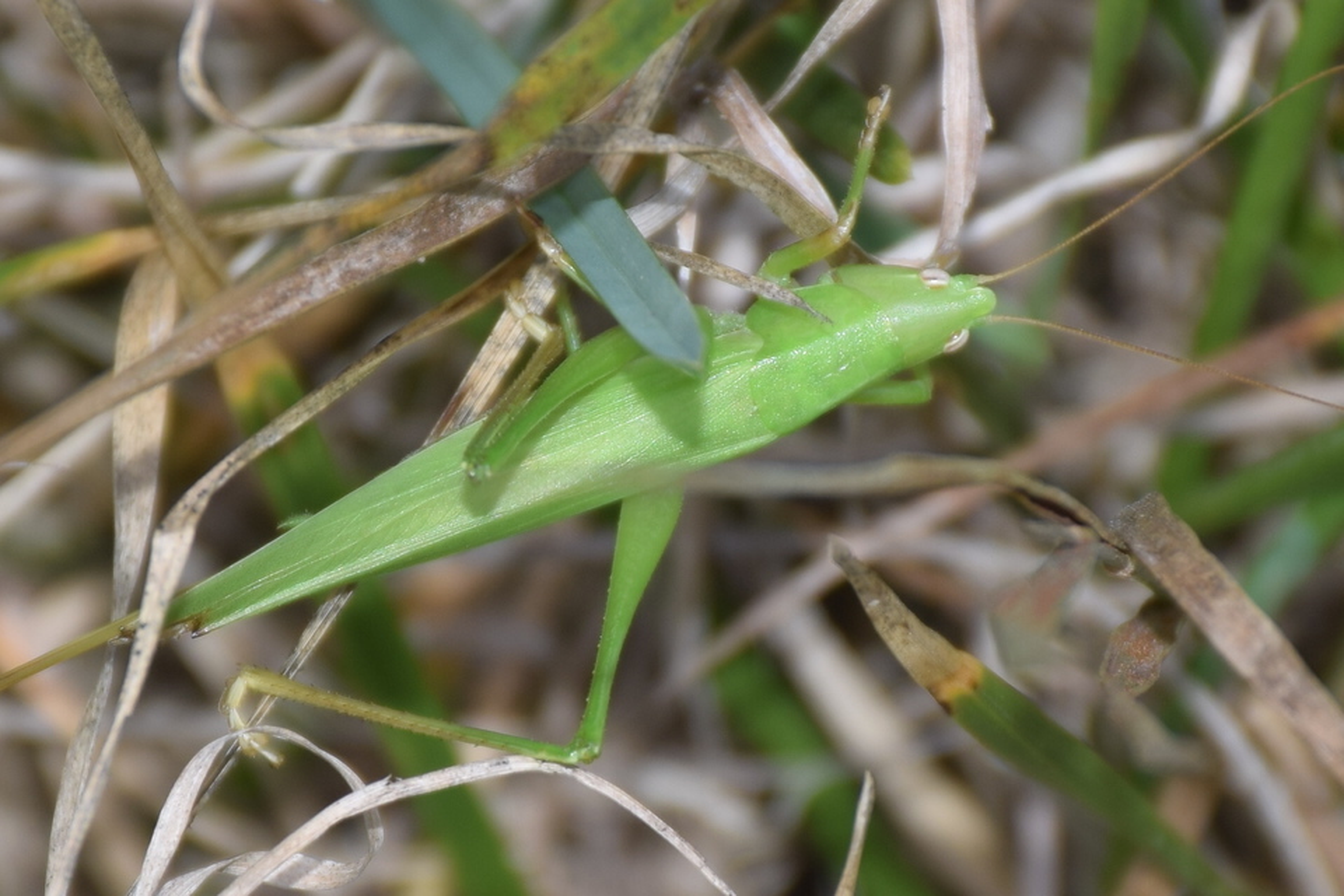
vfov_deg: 6.5
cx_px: 672
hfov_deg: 9.8
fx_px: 7839
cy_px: 448
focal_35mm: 210
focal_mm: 140
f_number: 6.3
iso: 100
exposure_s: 1/60
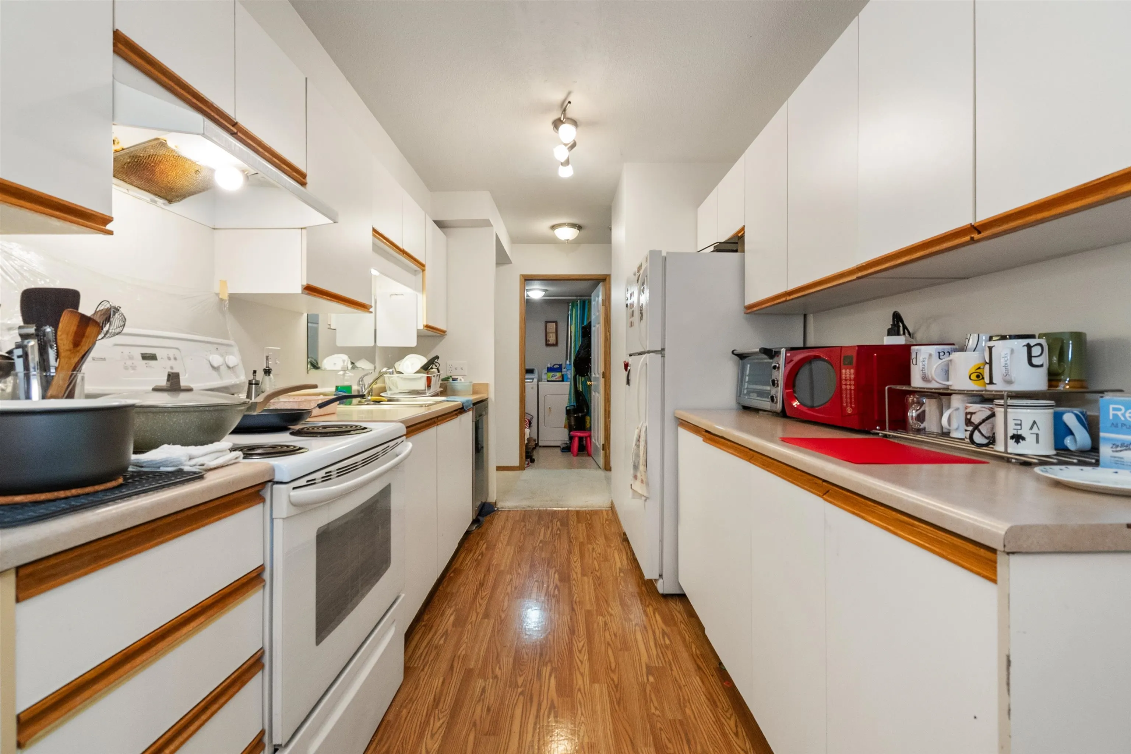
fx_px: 471
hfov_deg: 100.4
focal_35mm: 15
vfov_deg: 77.3
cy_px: 377
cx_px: 566
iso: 320
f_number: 7.1
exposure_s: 1/20
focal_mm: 10
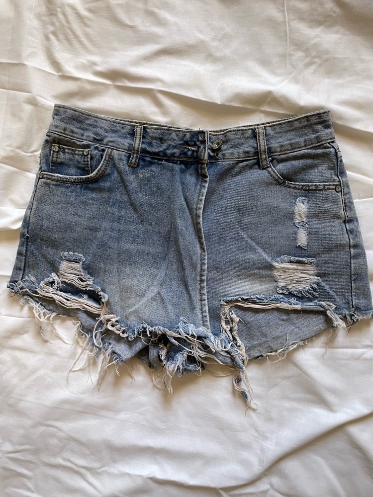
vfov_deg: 67.3
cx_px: 186
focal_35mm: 26
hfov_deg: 53.1
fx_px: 374
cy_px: 248
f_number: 1.6
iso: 125
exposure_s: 1/81
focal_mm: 4.2
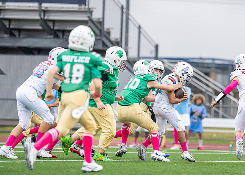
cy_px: 100
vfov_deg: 4.3
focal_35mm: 331
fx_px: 2304
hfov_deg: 6.1
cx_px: 188
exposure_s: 1/1000
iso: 400
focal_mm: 200
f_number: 2.8
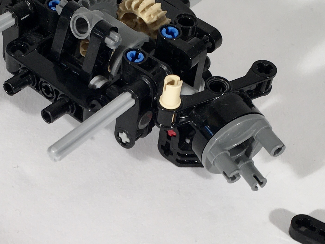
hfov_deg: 23.4
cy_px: 184
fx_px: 779
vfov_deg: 17.7
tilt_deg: -49.9
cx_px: 104
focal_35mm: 83
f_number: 2.2
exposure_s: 1/120
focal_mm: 4.15
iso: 40
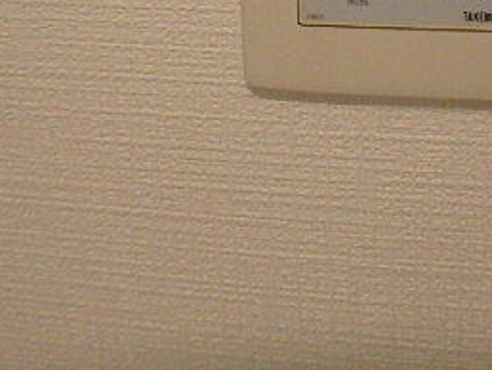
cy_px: -74
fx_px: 740
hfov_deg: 35.5
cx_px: 402
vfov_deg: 25.2
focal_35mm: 52
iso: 640
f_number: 3.5
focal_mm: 3.7
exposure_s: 1/30
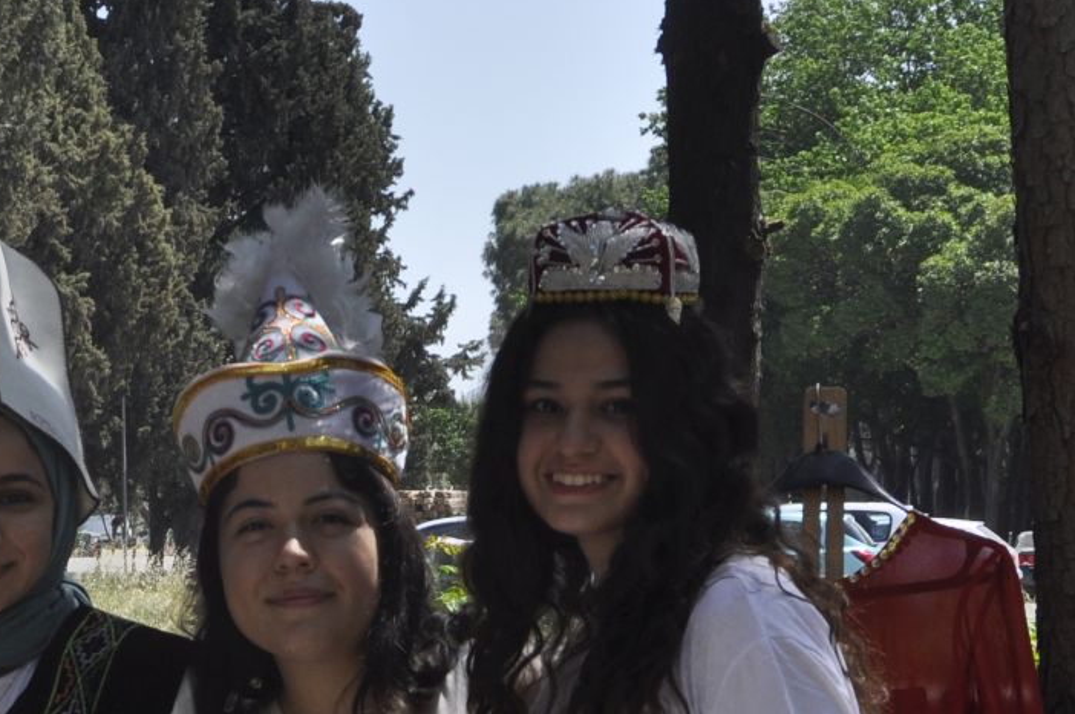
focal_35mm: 110
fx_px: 3280
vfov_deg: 11.9
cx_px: 26
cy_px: 1033
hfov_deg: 18.2
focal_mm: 24
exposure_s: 1/320
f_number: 9
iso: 200
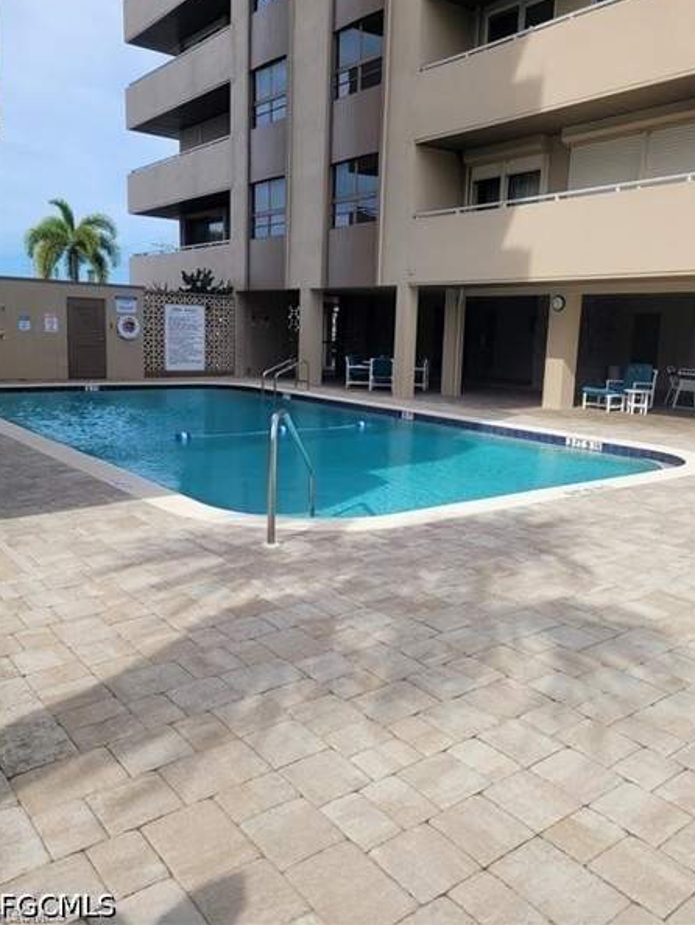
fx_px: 749
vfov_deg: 63.3
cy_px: 428
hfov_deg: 49.8
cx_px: 366
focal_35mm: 28
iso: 40
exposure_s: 1/1818
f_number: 1.8
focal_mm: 5.4
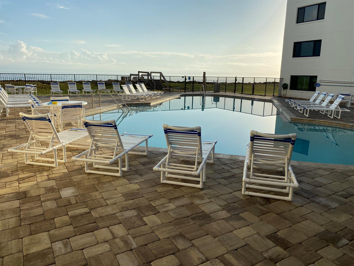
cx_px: 177
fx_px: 266
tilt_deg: -11.9
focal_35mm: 26
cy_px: 133
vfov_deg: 53.1
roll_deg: -0.7
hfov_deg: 67.3
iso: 32
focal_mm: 4.25
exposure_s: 1/4444
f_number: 1.8
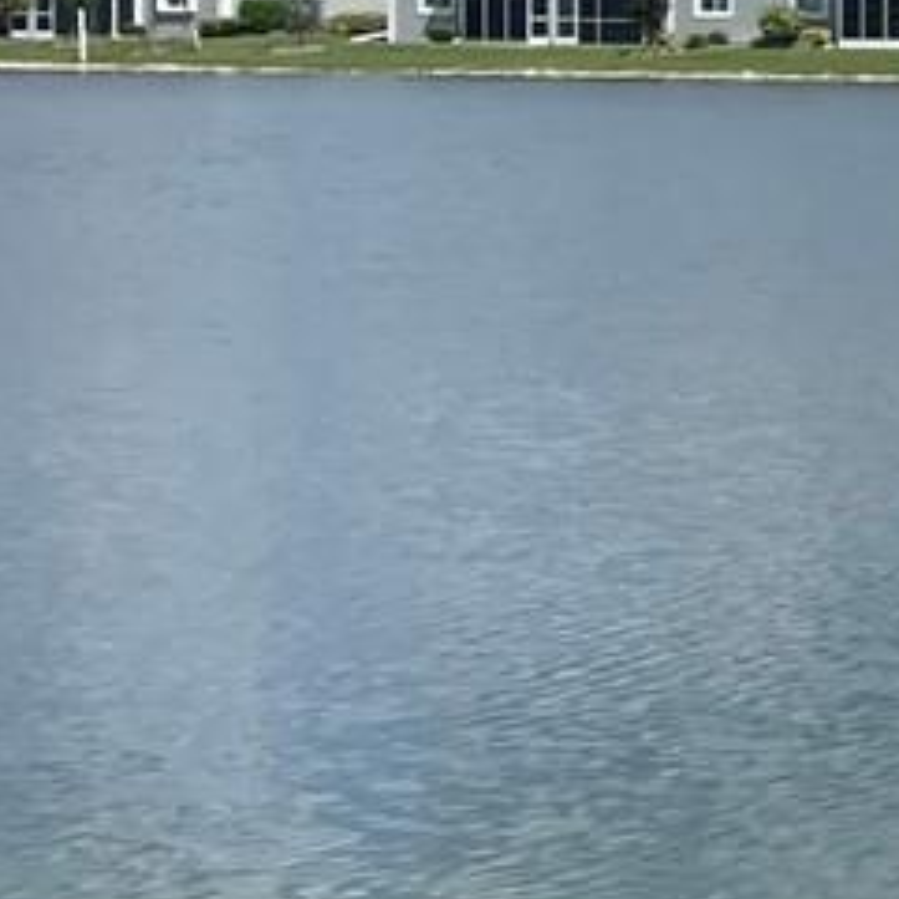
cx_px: 2917
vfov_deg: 11.8
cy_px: 149
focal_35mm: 147
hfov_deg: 9.0
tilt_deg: -1.5
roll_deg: +0.0
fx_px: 4319
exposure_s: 1/7407
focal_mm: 5.1
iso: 32
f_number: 1.6
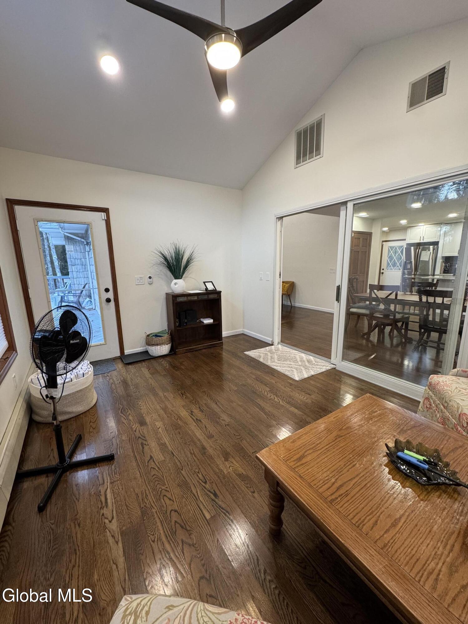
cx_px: 234
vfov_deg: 102.1
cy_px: 312
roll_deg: +1.5
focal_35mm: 14
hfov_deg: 85.7
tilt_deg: -11.2
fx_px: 252
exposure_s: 1/60
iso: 200
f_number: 2.2
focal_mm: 2.22
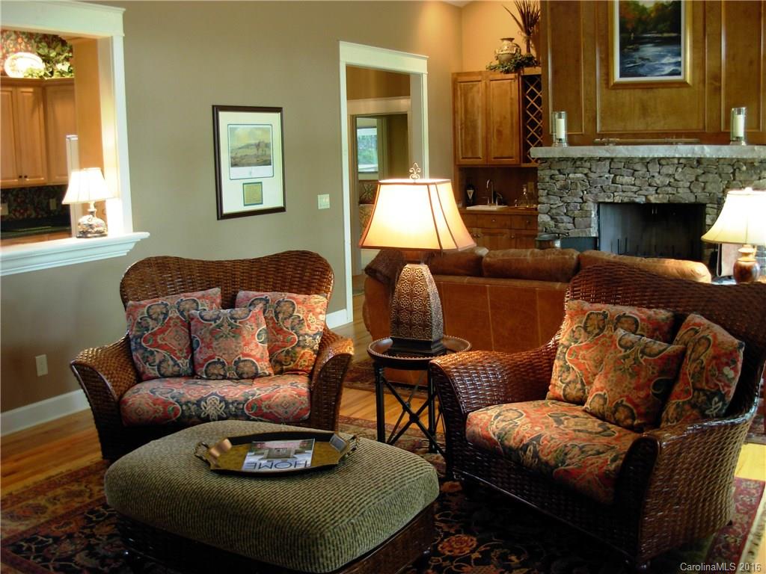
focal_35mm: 38
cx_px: 383
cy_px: 287
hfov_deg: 49.0
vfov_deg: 37.7
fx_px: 841
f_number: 2.9
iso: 79
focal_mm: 6.3
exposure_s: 1/4.4
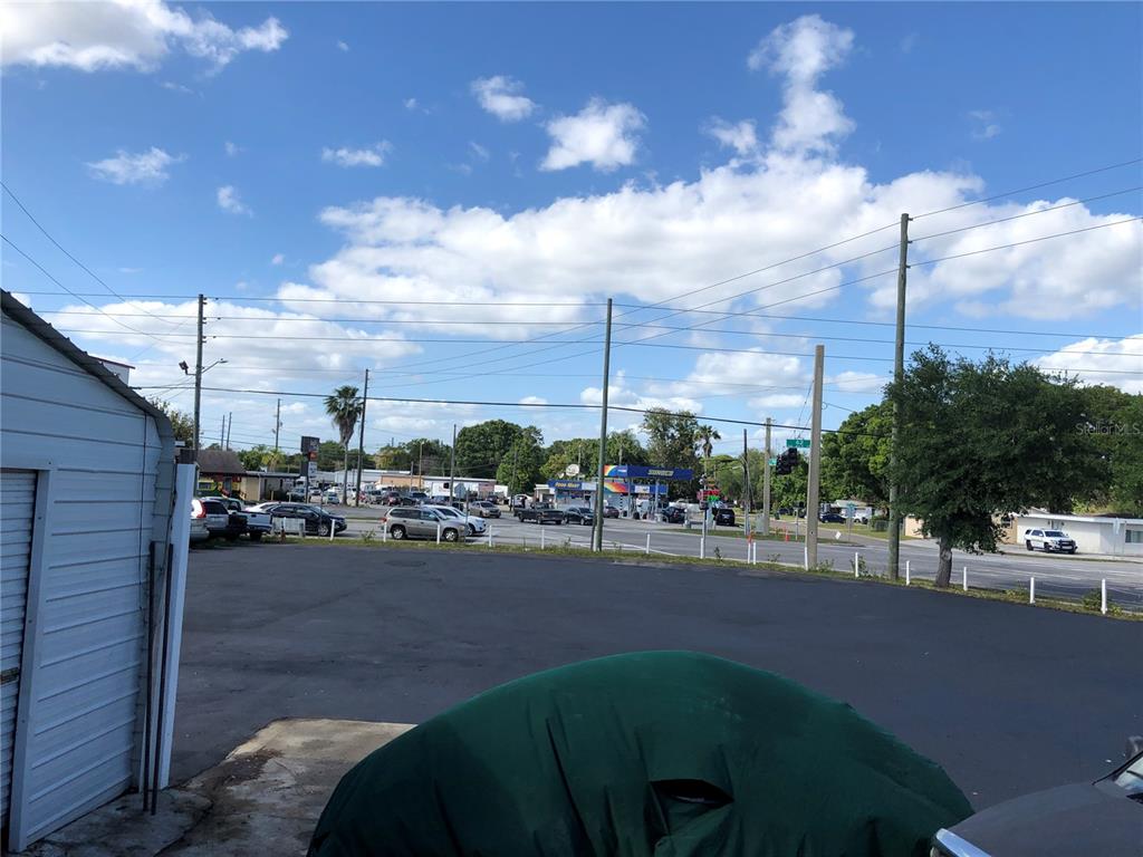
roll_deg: -1.5
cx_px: 572
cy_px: 428
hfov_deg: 63.4
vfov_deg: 49.7
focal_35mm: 28
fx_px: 925
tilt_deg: +3.2
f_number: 1.8
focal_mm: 3.99
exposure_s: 1/2288
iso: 20
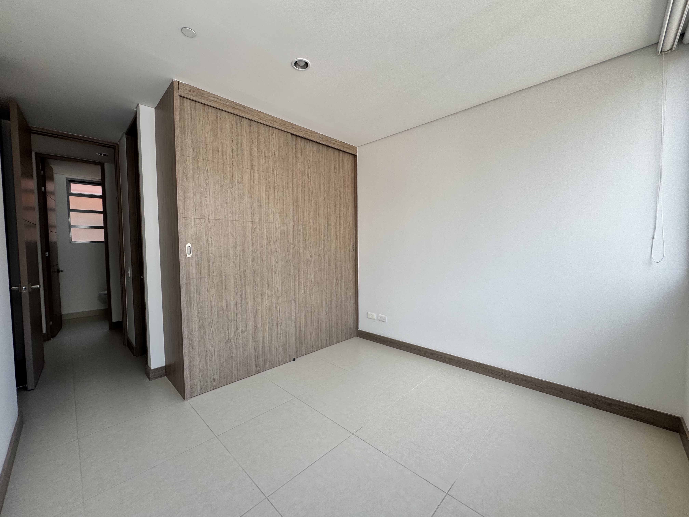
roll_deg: +0.7
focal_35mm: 14
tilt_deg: -3.4
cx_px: 344
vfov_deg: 85.7
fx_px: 279
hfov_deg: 102.1
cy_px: 258
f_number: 2.2
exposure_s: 1/283
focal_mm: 2.22
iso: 40
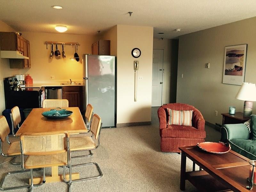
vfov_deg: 48.2
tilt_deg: -8.1
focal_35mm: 29
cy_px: 96
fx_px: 214
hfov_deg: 61.7
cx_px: 128
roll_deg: -1.6
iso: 160
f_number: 2.2
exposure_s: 1/30
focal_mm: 4.15
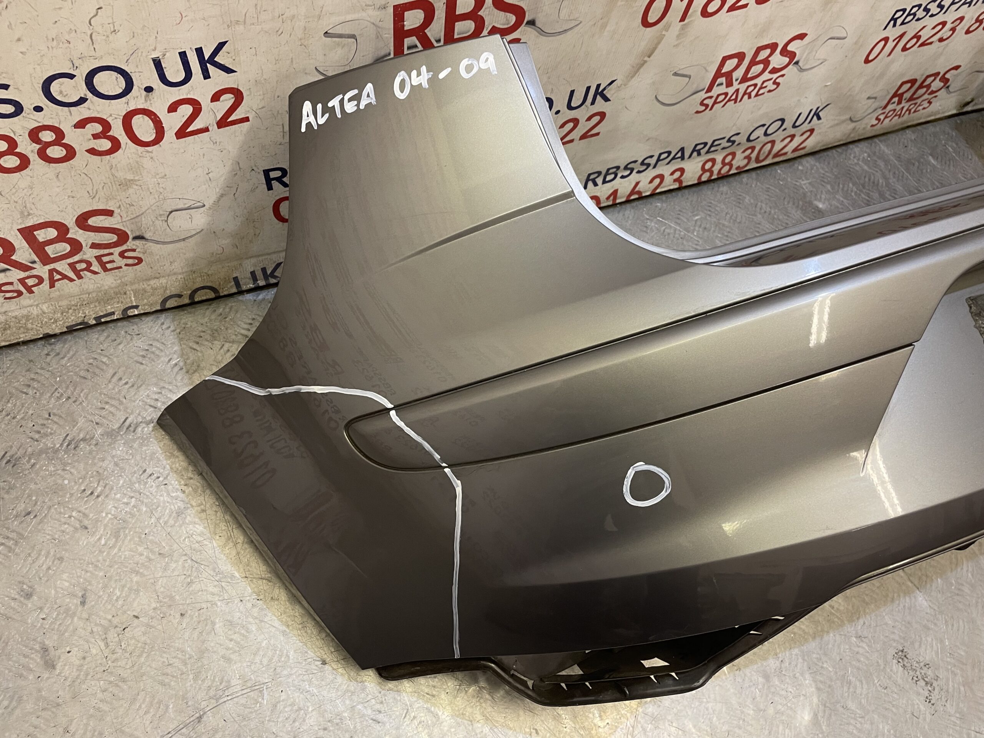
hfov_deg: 67.3
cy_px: 369
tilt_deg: -61.0
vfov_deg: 53.1
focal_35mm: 26
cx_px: 492
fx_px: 739
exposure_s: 1/50
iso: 100
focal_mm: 4.2
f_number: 1.6
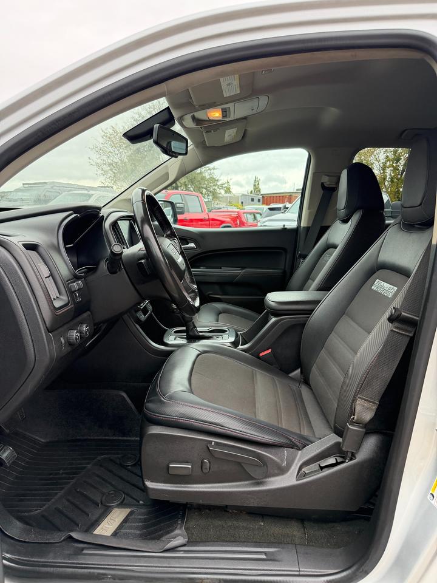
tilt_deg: -9.5
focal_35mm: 24
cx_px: 218
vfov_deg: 71.6
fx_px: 404
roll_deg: -0.6
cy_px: 292
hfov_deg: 56.8
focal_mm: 6.76
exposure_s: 1/157
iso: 200
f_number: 1.78
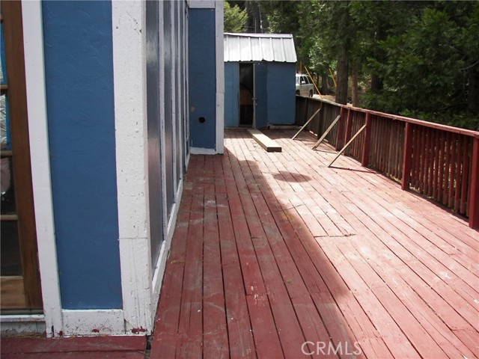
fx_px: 498
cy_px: 180
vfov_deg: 39.7
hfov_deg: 51.4
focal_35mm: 36
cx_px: 240
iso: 50
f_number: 2.8
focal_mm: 6
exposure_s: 1/200
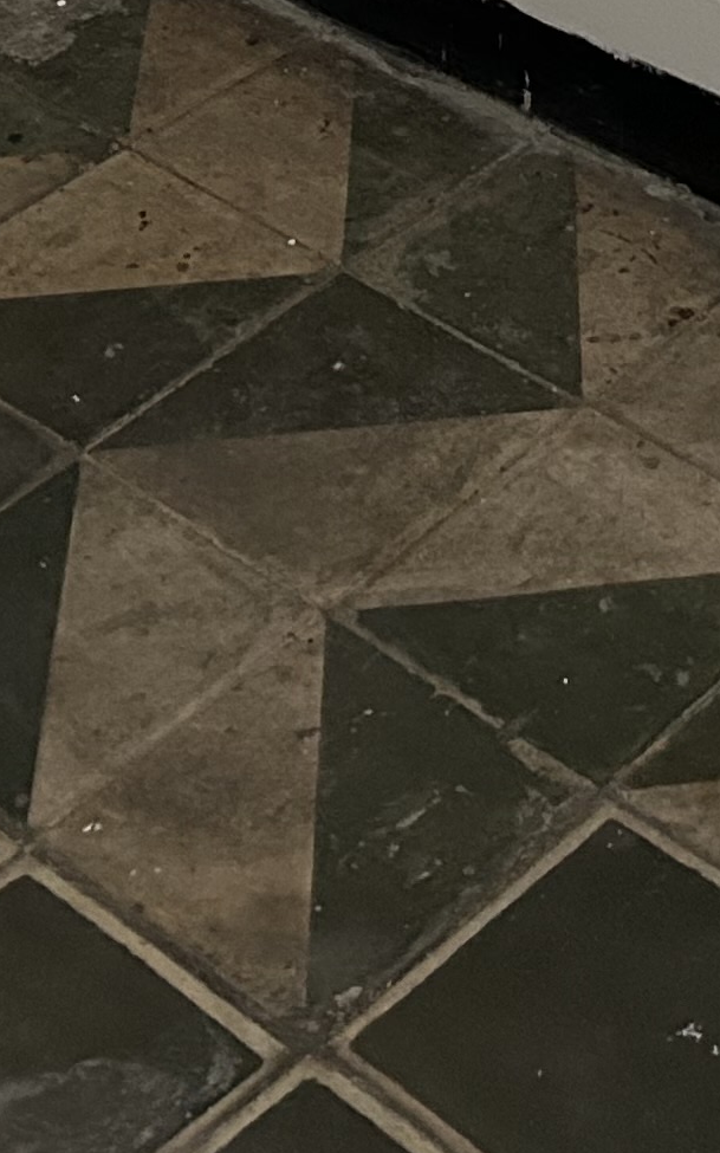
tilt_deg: -22.8
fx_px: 3581
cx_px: 935
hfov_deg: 11.2
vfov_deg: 16.8
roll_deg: +0.4
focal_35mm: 114
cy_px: -498
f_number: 1.5
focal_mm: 5.7
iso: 400
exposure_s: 1/60
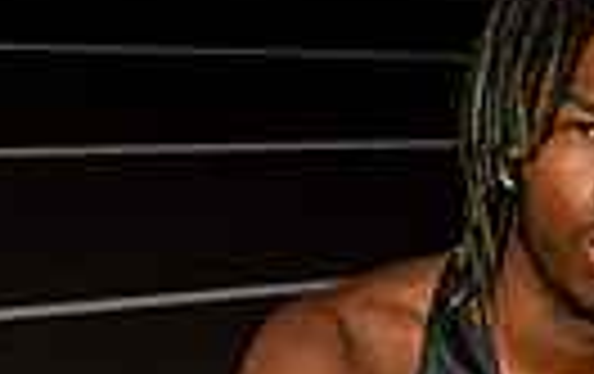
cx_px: 580
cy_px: 906
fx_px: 1913
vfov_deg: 9.8
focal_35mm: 118
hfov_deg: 17.3
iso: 400
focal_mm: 34
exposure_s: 1/200
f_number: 5.6
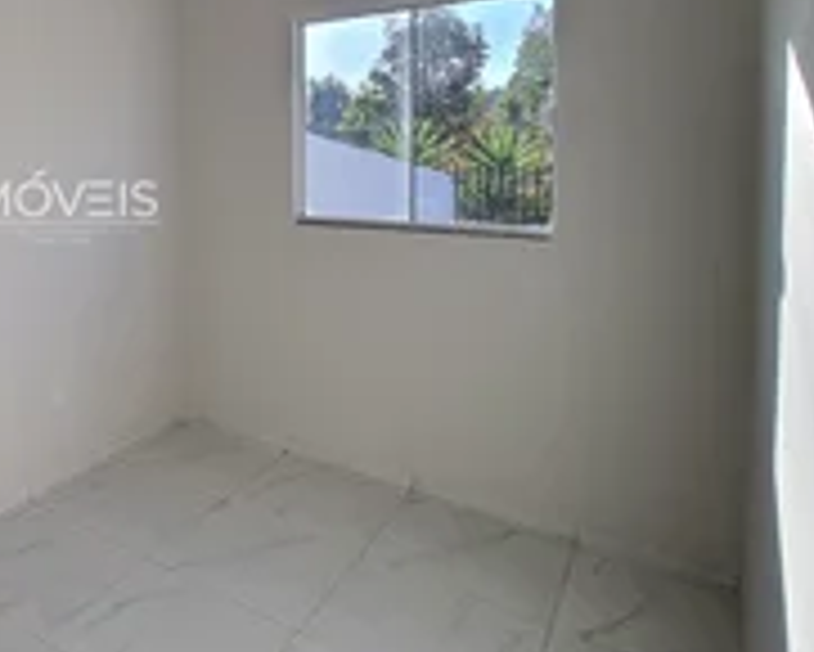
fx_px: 651
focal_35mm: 27
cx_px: 4
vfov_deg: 51.9
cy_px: 200
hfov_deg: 51.6
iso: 50
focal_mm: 1.74
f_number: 2.2
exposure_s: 1/412
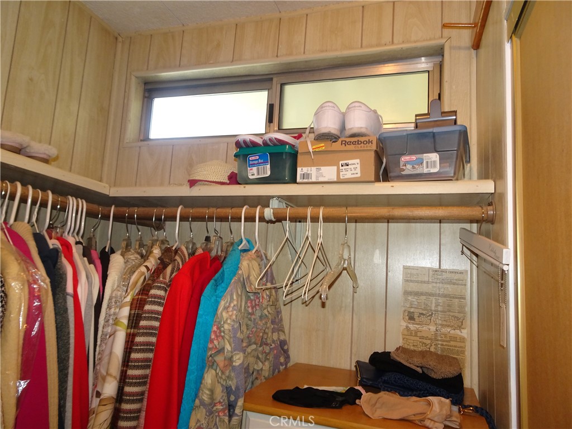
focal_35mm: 24
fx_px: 397
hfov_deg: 71.6
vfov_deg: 56.8
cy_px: 214
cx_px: 286
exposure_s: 1/30
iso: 200
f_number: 3.5
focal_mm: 4.1
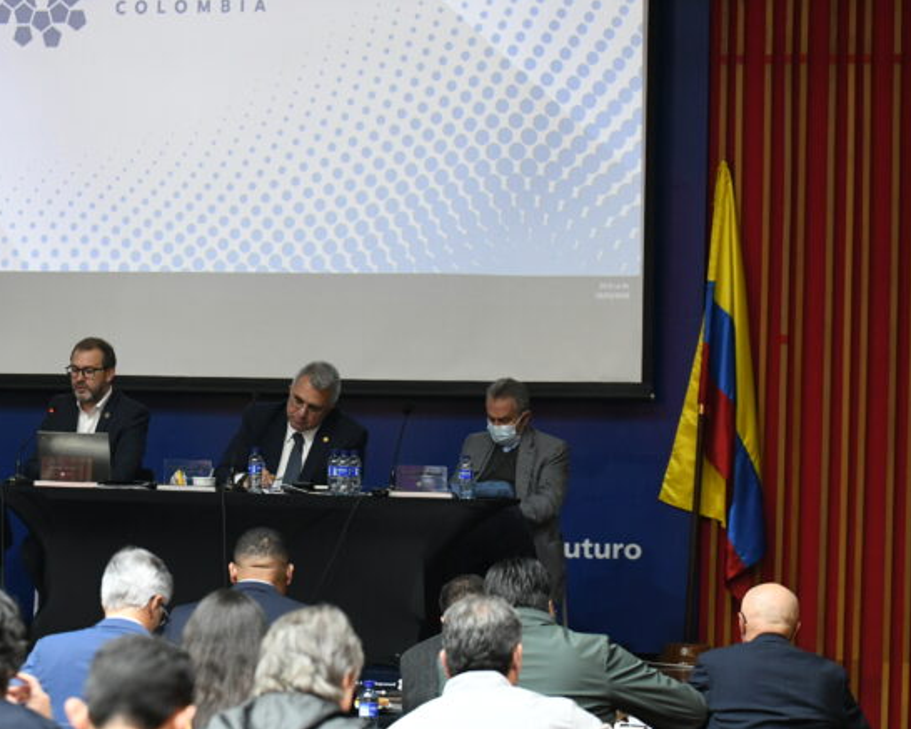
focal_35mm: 132
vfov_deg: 11.7
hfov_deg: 14.4
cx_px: 95
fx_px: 3560
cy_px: 395
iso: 2500
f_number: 2.8
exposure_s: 1/200
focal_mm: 75
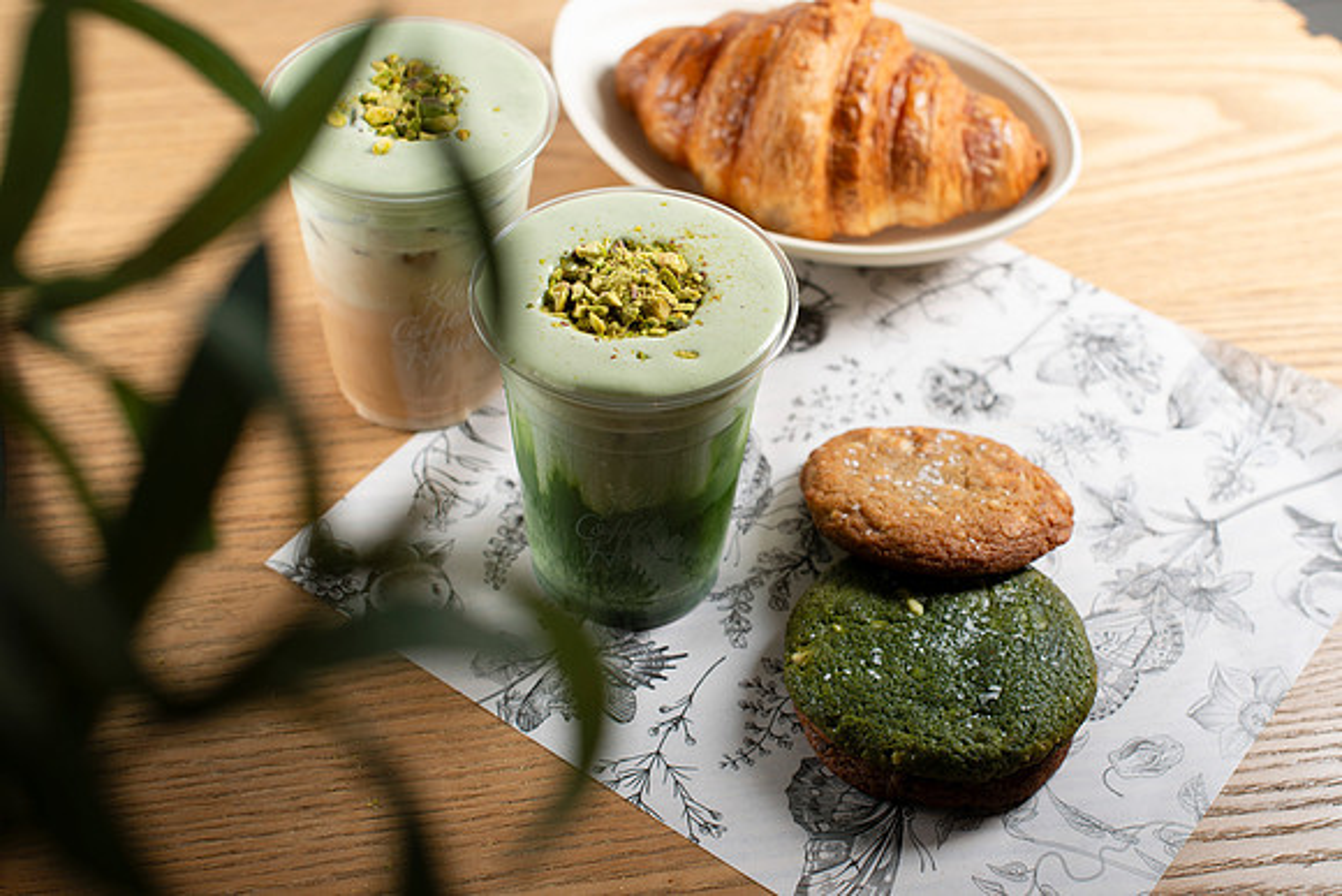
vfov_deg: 24.2
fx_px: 2090
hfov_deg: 35.6
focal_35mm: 56
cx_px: 742
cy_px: 468
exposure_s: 1/250
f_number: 4.5
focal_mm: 50
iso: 50
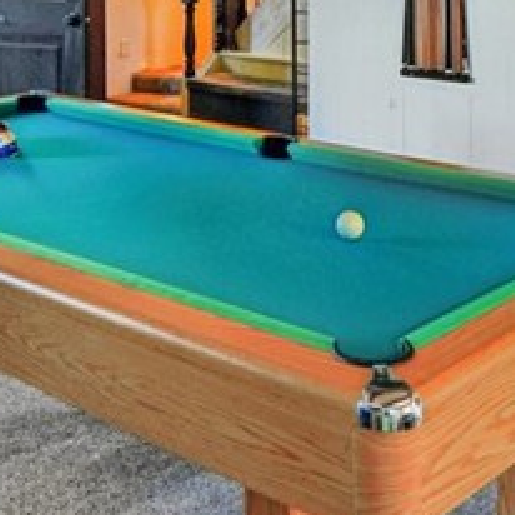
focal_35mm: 59
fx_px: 993
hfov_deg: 29.0
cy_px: -75
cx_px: 322
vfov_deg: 26.4
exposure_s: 1/15
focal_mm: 14
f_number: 8
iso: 400
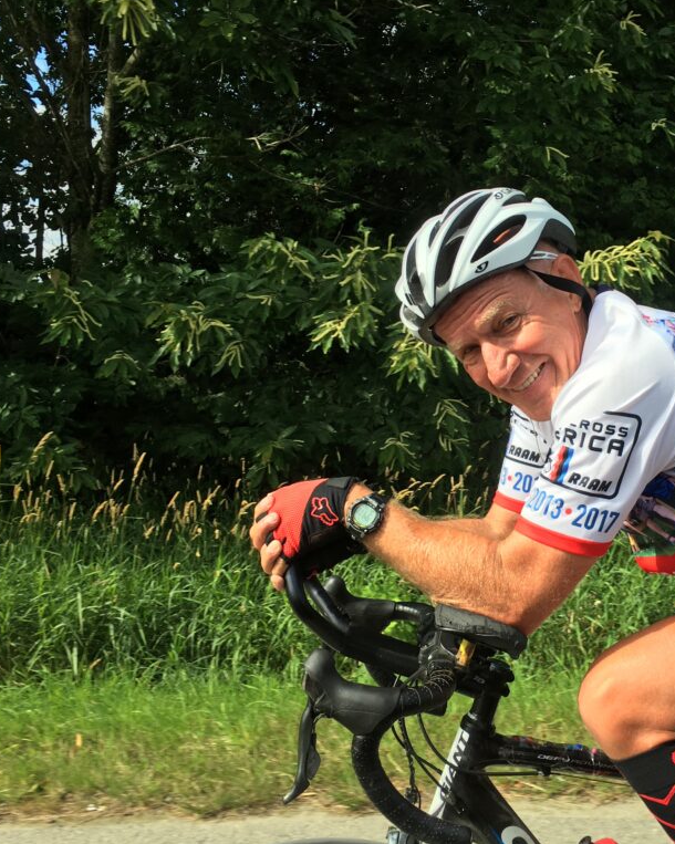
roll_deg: +1.3
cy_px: 421
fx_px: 949
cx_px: 461
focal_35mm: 38
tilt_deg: -6.0
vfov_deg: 47.9
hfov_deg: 38.6
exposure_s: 1/657
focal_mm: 4.15
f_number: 2.2
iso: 25
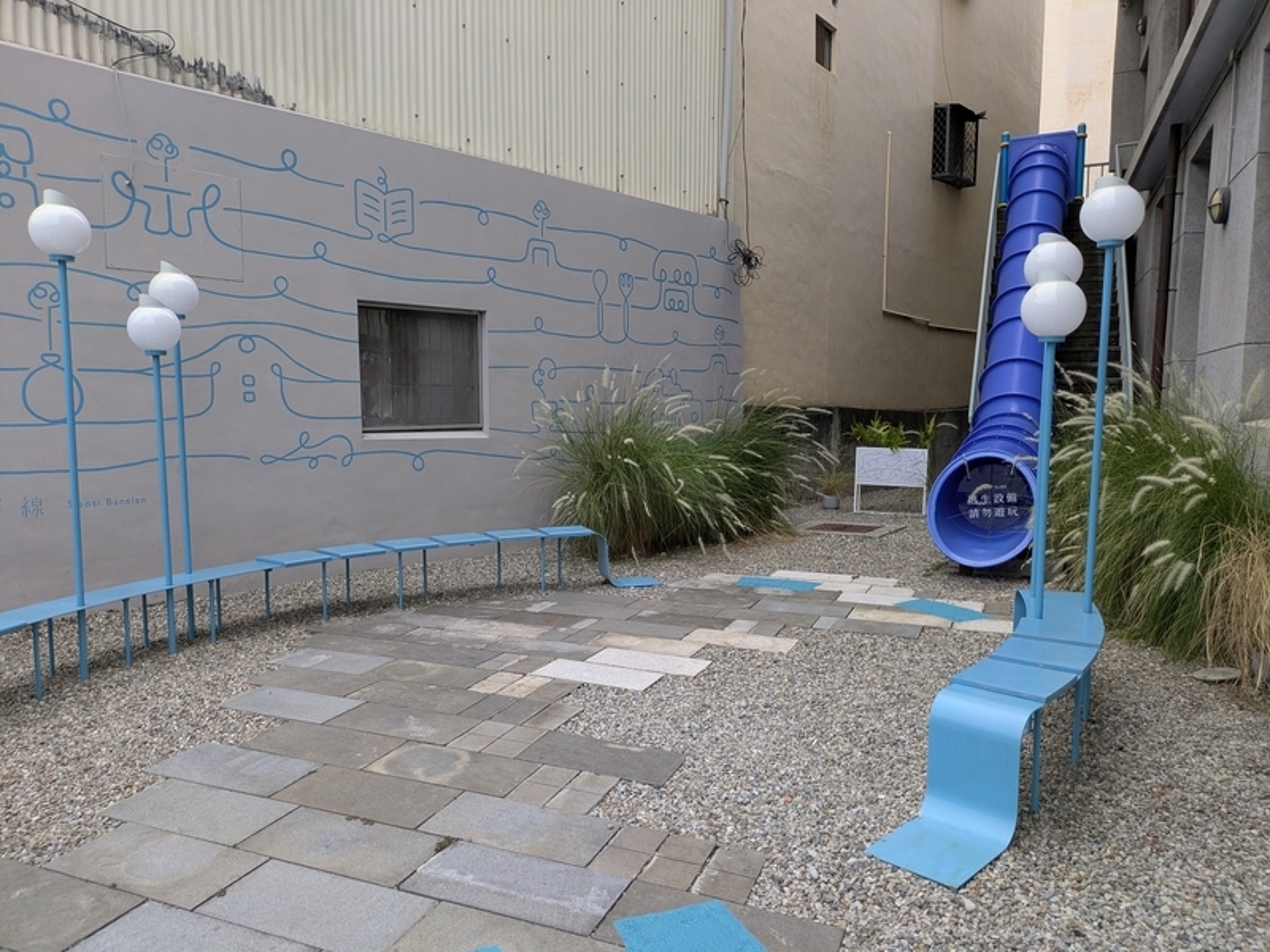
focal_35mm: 25
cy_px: 476
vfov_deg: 54.9
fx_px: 917
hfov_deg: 69.4
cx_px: 635
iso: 110
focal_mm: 5.43
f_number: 1.89
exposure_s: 1/120
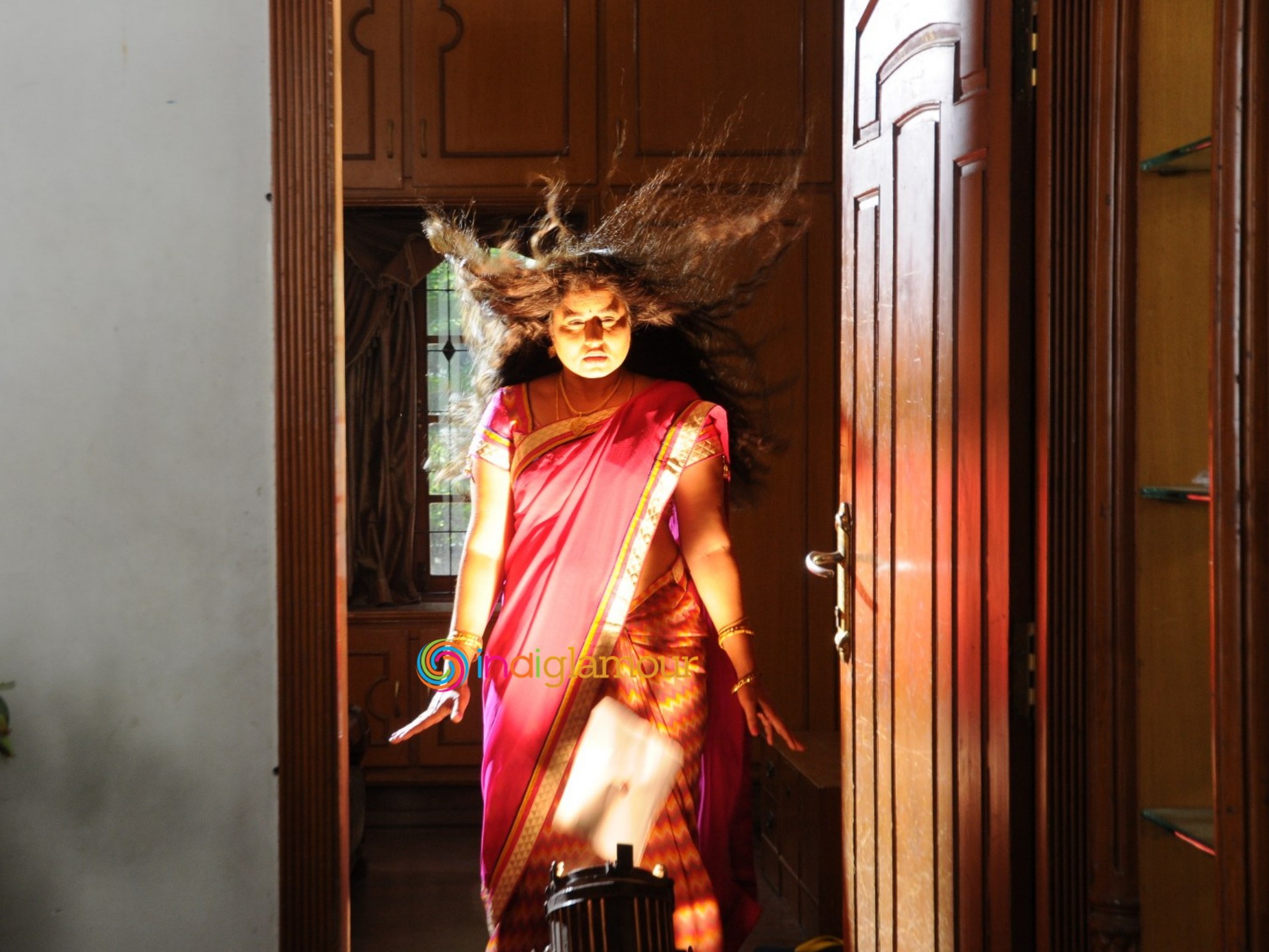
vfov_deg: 20.0
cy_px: 475
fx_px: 2696
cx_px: 557
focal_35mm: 74
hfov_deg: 26.5
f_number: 4.8
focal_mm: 45
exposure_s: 1/80
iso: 640
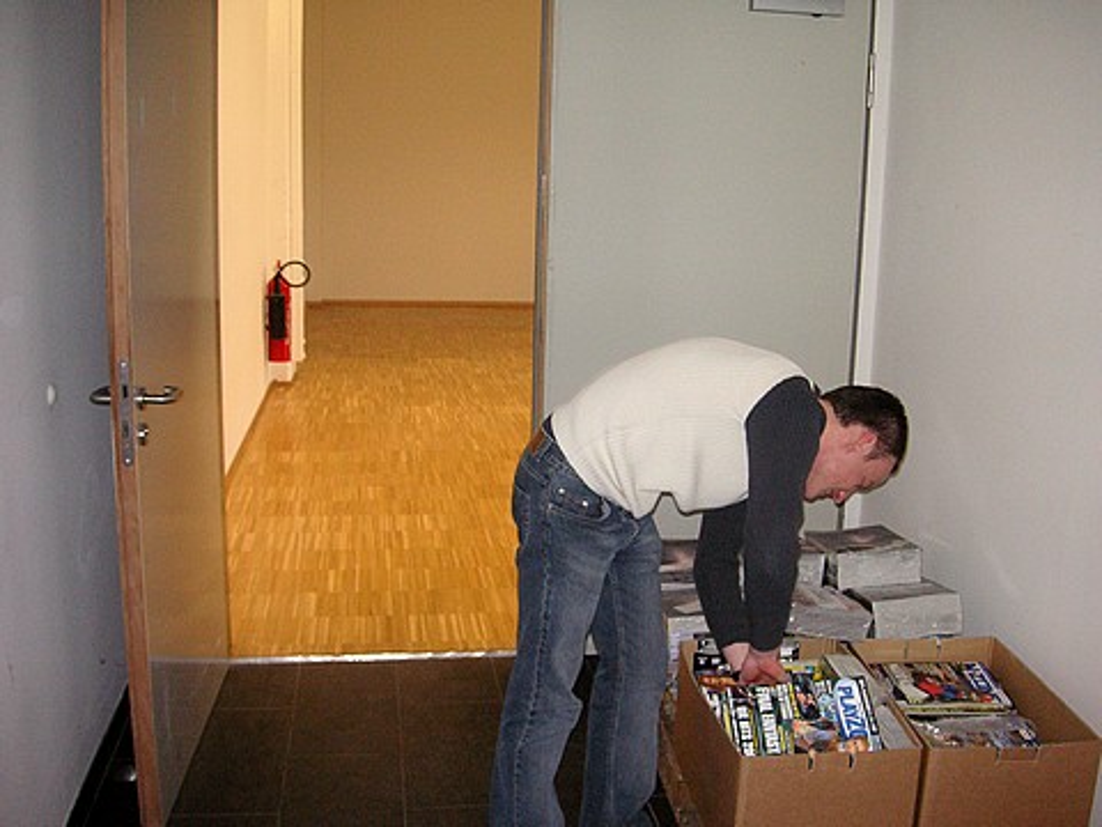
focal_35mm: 37
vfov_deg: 38.7
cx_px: 551
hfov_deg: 50.1
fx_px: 1178
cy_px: 414
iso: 160
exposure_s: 1/45
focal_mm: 6.1
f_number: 2.8
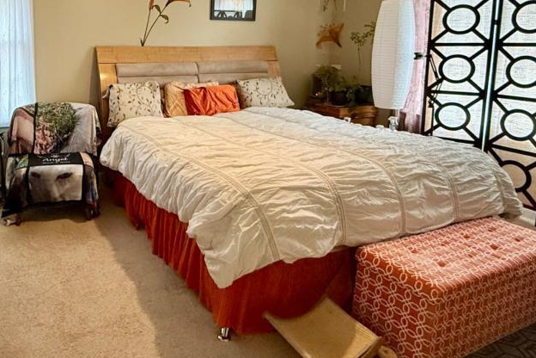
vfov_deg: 45.1
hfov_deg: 62.3
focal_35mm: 28
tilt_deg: -6.9
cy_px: 96
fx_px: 417
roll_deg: +0.1
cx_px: 143
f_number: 2.2
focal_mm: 2.22
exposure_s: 1/60
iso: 400
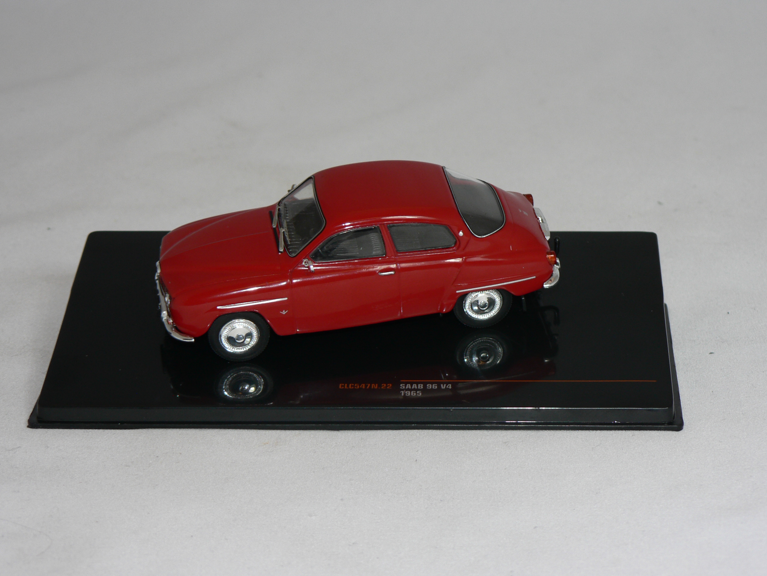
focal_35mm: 106
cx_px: 384
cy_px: 288
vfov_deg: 14.0
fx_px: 2349
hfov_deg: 18.5
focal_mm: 17.7
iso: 80
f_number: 3.2
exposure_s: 1/60
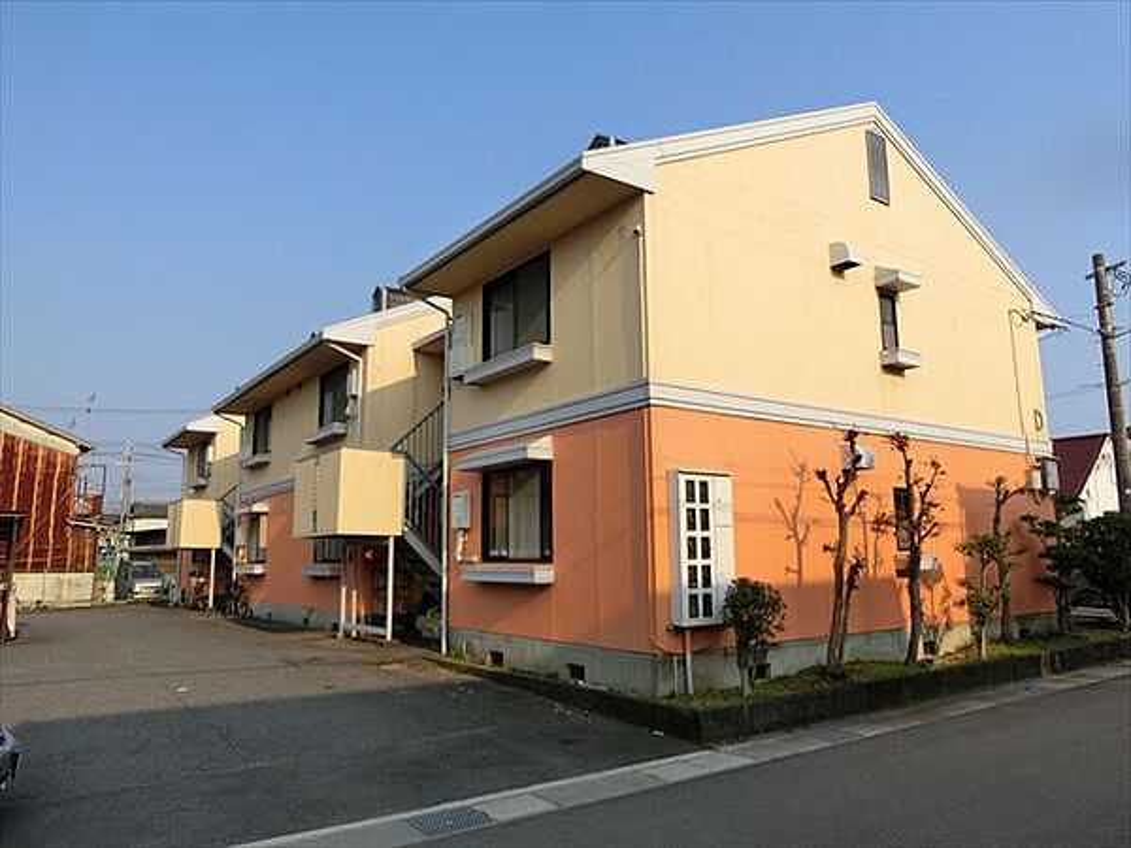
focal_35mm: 25
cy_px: 424
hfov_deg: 69.4
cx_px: 566
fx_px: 817
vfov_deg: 54.9
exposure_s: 1/800
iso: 80
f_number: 3.5
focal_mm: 4.5
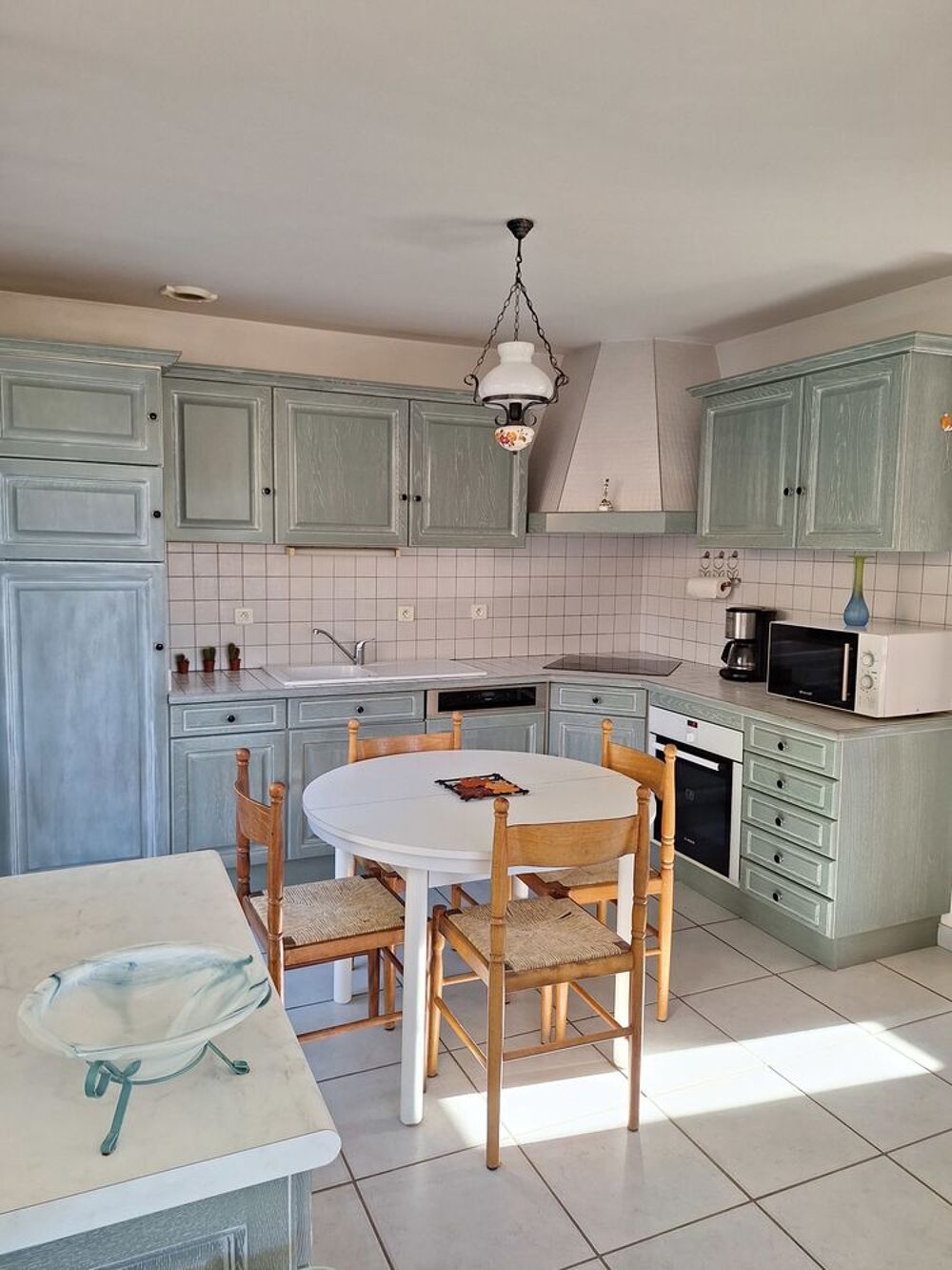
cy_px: 635
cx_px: 476
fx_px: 843
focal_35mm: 23
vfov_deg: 73.9
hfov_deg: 58.9
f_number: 1.8
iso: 40
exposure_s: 1/115
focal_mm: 5.54
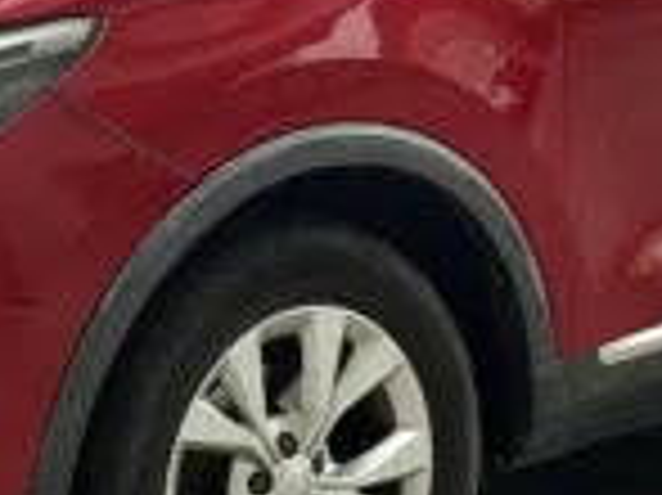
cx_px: 347
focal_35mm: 209
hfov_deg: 9.5
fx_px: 3994
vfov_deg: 7.1
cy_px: 184
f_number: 1.78
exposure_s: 1/1838
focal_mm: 6.76
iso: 80
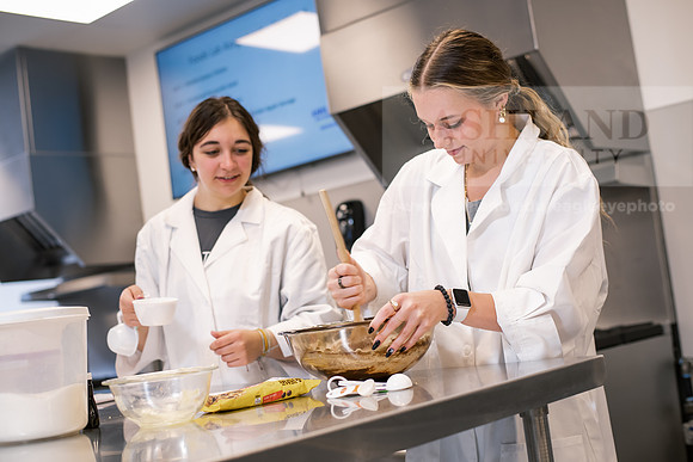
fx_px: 963
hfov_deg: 39.6
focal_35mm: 50
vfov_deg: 27.0
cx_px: 346
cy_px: 231
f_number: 3.2
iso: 640
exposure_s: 1/200
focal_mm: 50
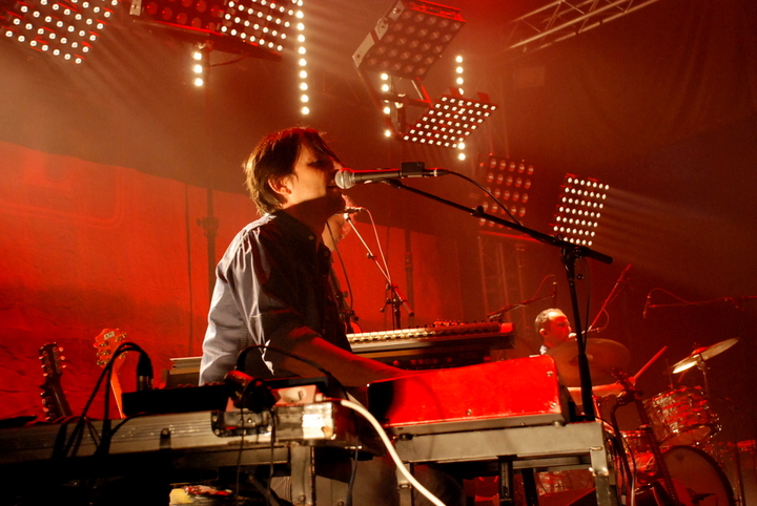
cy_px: 253
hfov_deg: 33.4
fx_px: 1263
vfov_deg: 22.7
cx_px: 378
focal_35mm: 60
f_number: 4.5
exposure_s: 1/160
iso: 1600
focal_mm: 40
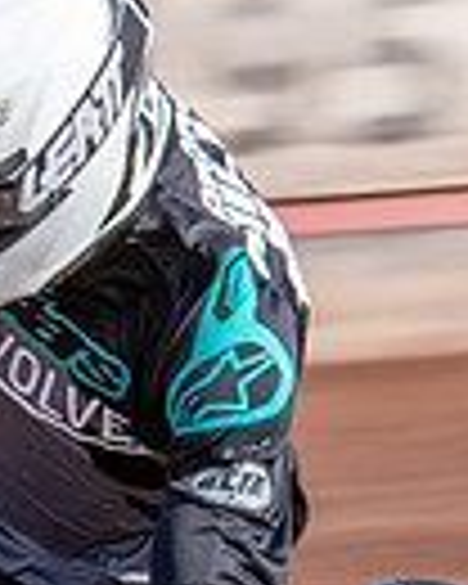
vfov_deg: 2.4
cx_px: -302
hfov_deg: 1.9
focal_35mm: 816
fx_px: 14128
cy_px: 740
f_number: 8
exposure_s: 1/200
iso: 110
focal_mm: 140
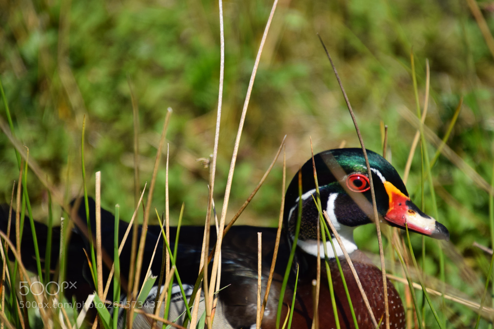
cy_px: 164
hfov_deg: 3.4
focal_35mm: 600
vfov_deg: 2.3
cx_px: 247
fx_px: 8231
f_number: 6.3
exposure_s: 1/1600
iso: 400
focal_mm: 400
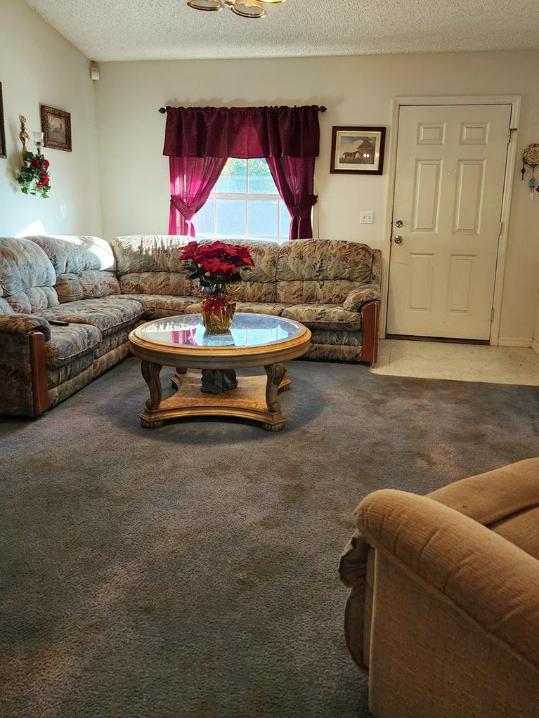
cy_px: 300
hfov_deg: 51.3
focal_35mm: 27
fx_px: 560
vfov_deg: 64.9
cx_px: 295
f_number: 1.8
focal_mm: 6.4
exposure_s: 1/120
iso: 250
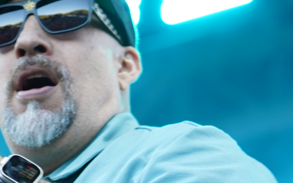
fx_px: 2715
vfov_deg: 3.9
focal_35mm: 340
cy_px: 50
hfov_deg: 6.2
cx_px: 186
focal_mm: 105
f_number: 4
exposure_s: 1/125
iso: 500
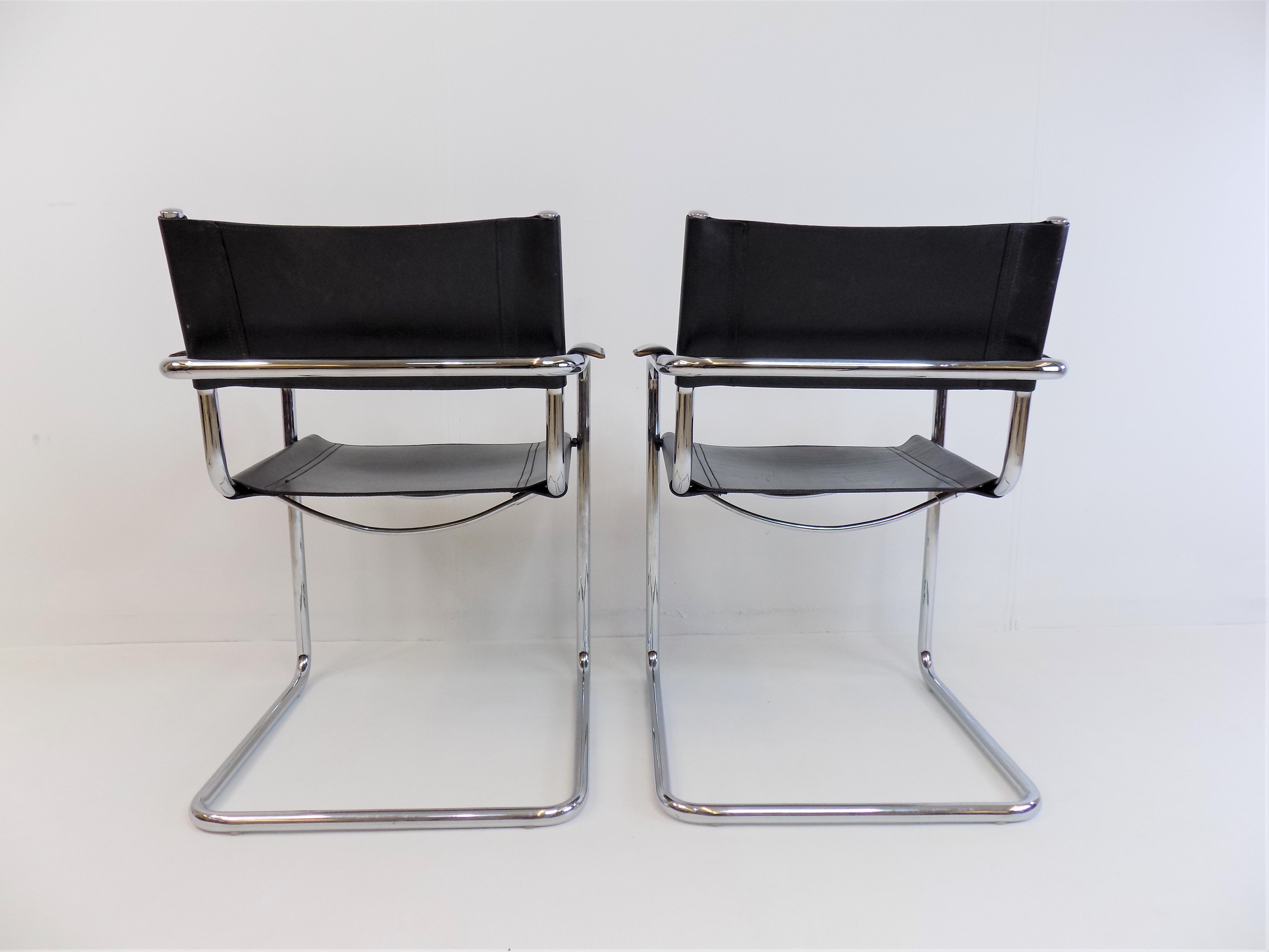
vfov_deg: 58.9
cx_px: 634
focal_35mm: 23
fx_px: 843
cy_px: 476
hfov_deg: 73.9
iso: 80
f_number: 3.1
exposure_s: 1/50
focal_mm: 4
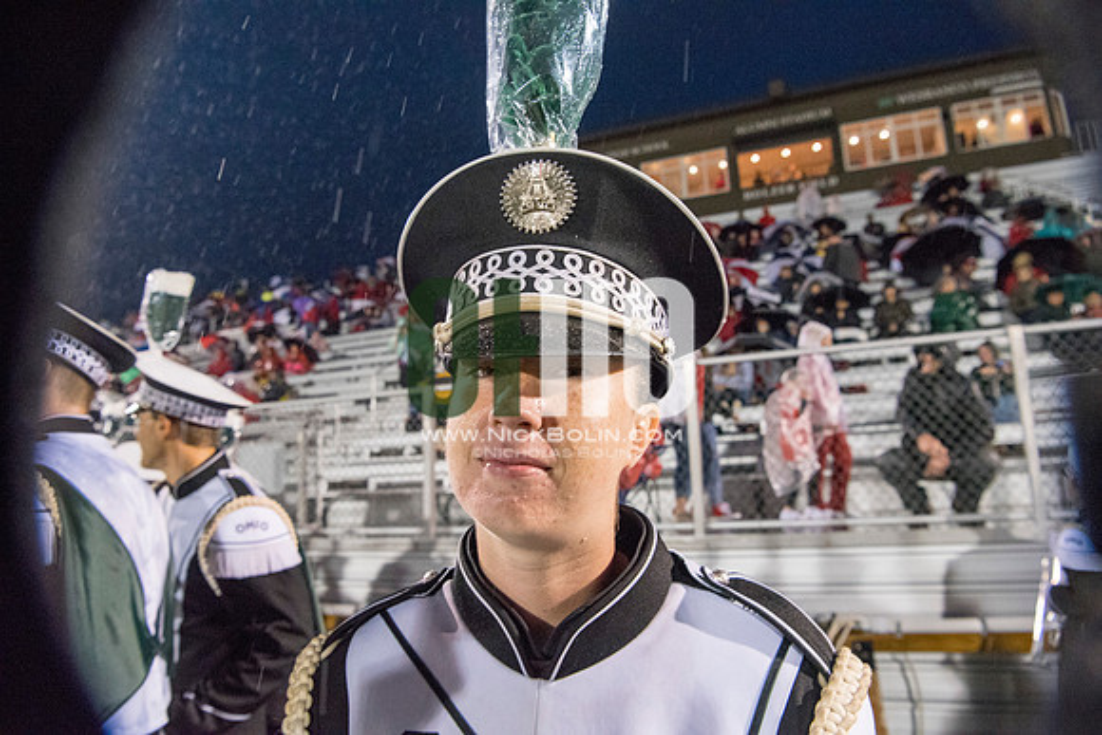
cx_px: 551
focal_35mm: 24
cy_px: 368
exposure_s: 1/200
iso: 5000
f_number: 5.6
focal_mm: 24
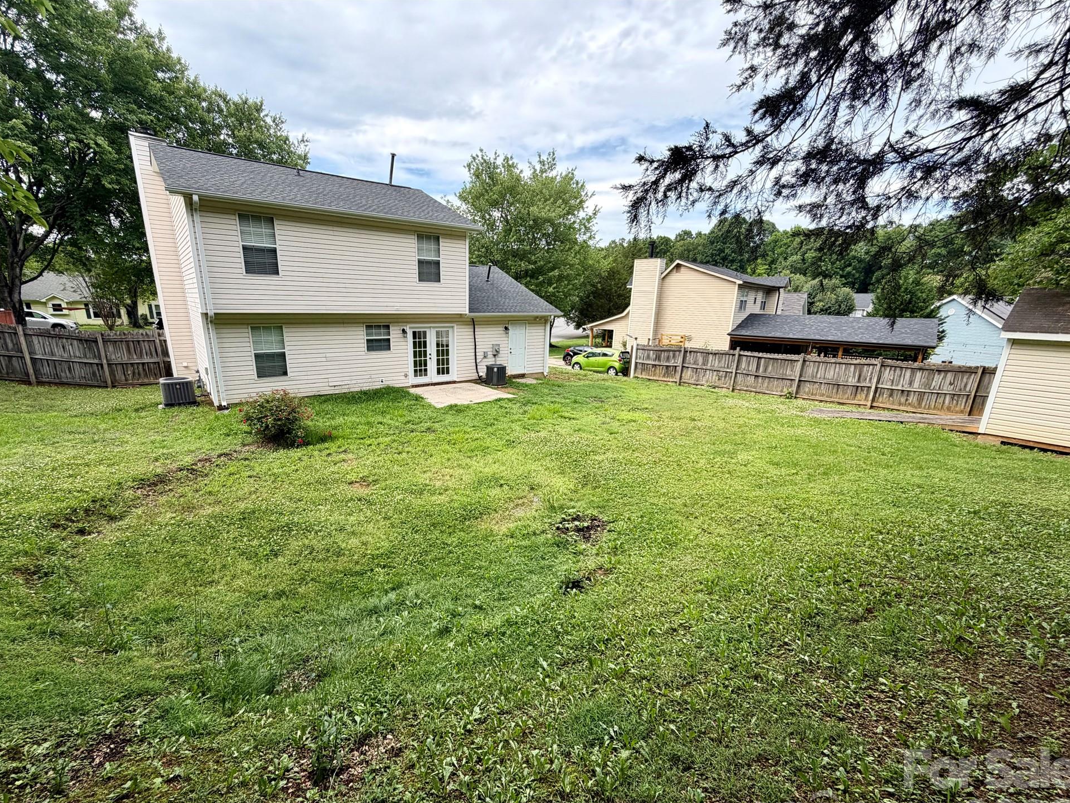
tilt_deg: -15.2
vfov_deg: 81.7
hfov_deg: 98.1
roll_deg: -0.9
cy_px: 429
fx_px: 464
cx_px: 509
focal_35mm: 15
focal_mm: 2.22
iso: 50
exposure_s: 1/502
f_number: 2.2
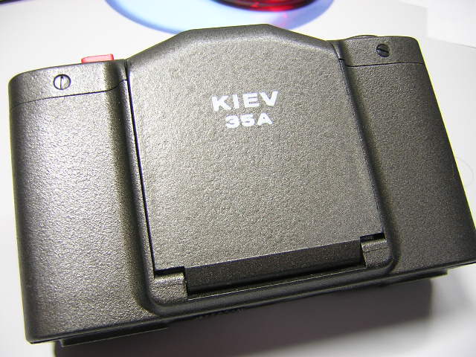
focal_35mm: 36
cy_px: 178
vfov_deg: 39.7
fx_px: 495
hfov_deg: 51.4
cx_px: 238
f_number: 2.6
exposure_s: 1/13.2
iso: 100
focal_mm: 4.7
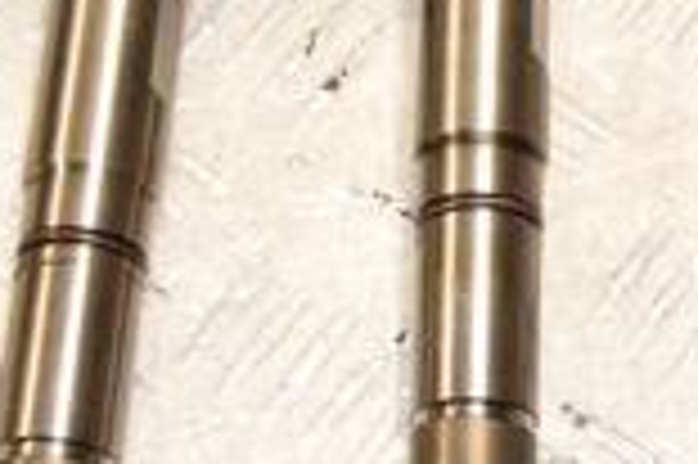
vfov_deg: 9.2
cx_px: 689
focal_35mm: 149
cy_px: 207
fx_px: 2886
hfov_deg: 13.6
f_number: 8
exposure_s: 1/200
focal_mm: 24
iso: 1600
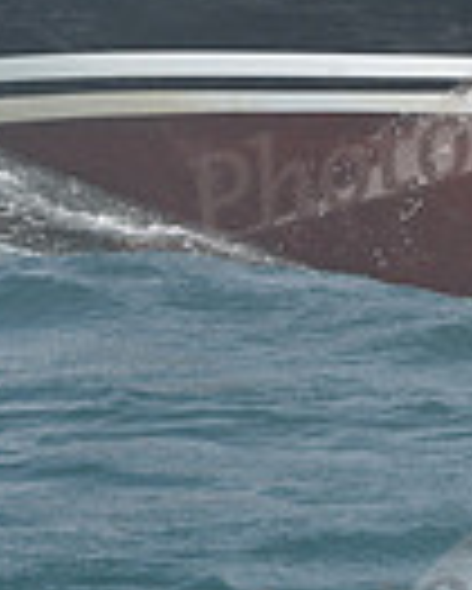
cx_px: 1056
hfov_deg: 3.8
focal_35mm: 407
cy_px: -169
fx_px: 7099
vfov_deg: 4.7
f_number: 11
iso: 320
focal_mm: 98
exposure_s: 1/800
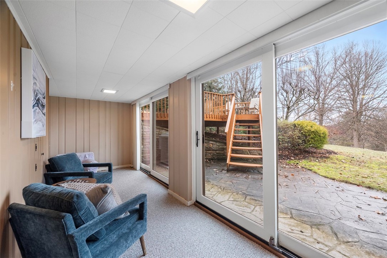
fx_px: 151
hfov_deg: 104.2
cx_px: 194
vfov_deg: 81.2
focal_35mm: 14
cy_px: 129
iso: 400
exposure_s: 1/3
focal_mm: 14
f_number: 8
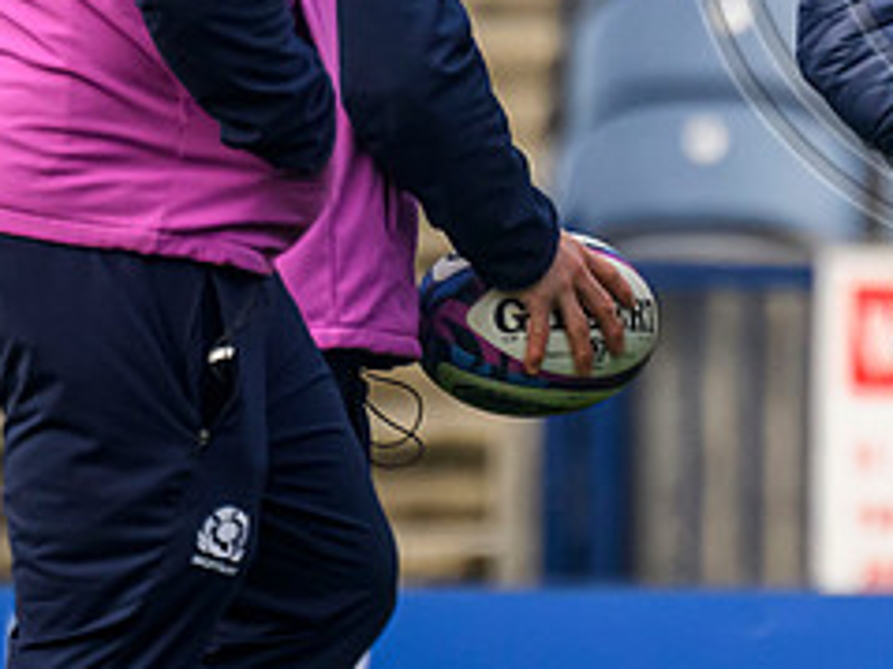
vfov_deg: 0.5
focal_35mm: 2789
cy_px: -199
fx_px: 71913
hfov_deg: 0.7
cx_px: 1222
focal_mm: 784
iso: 3200
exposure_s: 1/1600
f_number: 5.6
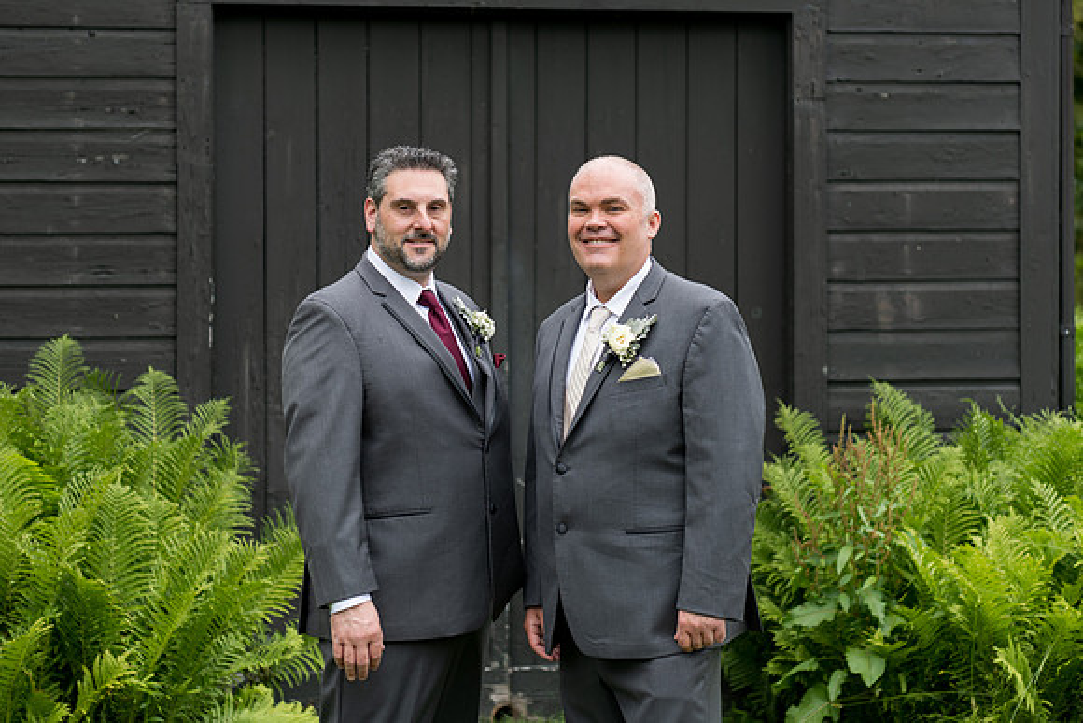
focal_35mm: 81
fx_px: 2447
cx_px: 541
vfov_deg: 16.8
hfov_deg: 25.0
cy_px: 310
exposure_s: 1/200
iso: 64
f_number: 2.8
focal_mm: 70
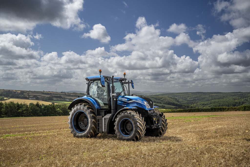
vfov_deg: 31.2
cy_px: 84
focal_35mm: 43
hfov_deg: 45.4
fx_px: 299
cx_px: 125
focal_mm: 43
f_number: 6.3
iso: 80
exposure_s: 1/200
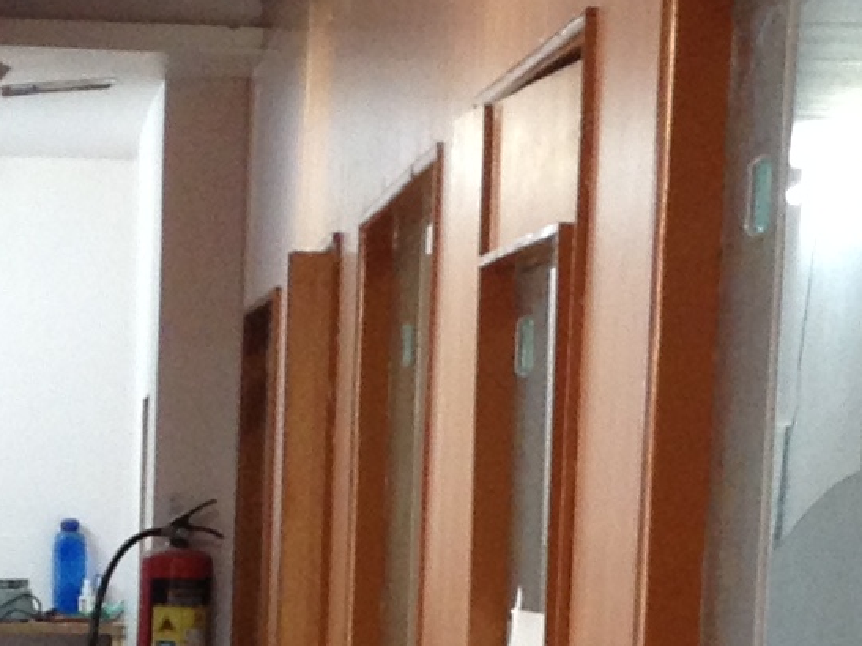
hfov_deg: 9.4
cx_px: 91
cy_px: 1153
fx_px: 5203
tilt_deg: -8.8
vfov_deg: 6.9
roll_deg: -2.1
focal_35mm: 209
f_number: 2.4
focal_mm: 4.28
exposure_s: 1/20
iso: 80
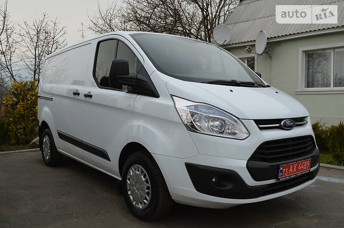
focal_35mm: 33
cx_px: 172
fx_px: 315
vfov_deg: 39.9
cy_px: 114
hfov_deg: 57.3
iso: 100
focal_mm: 22
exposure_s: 1/200
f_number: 7.1
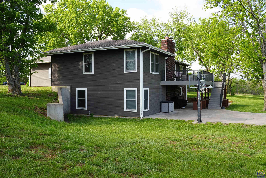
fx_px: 245
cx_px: 133
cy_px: 89
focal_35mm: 33
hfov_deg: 57.0
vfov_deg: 39.8
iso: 100
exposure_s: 1/100
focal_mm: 22.1
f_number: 7.1
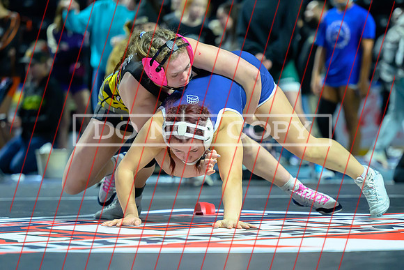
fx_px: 2222
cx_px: 220
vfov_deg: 6.9
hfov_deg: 10.4
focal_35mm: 198
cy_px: 203
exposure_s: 1/800
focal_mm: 125
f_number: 2.8
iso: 4000
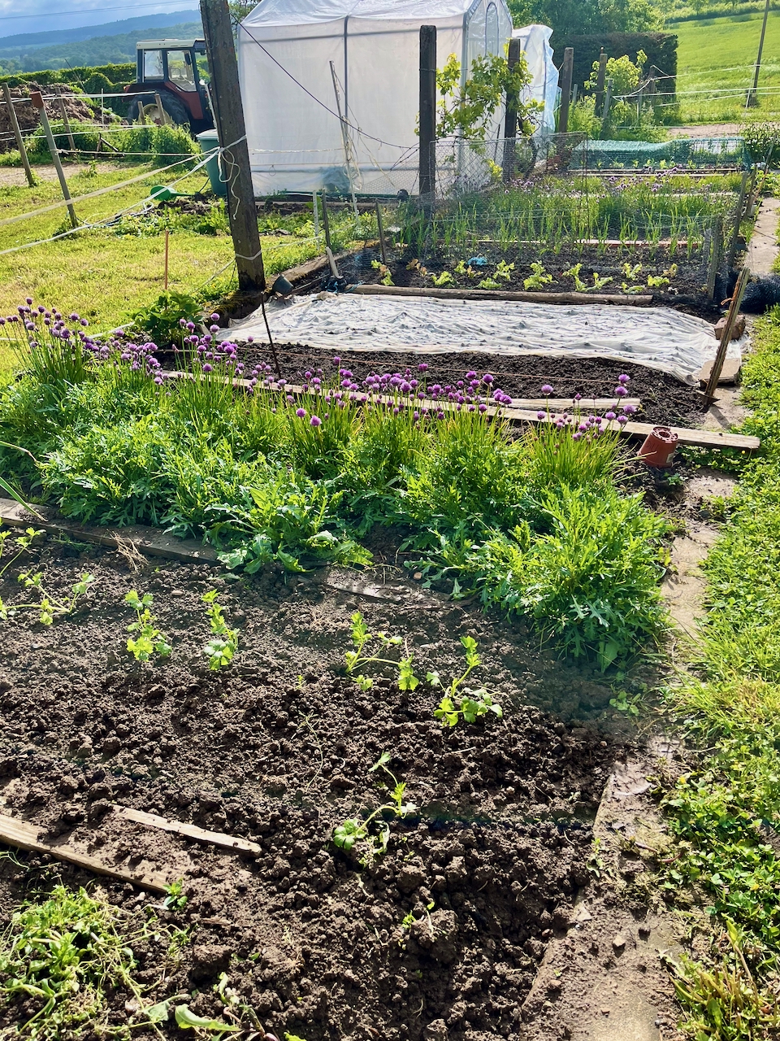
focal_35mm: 26
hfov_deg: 53.1
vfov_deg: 67.3
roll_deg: +5.3
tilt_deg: -33.9
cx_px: 390
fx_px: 781
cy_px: 520
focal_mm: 5.1
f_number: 1.6
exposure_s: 1/1776
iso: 50
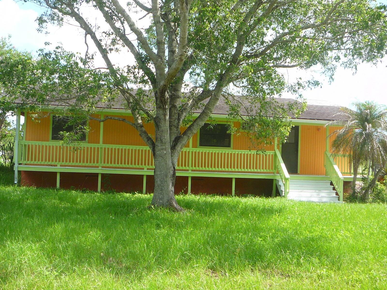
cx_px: 194
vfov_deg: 32.9
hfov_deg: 42.9
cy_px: 145
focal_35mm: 44
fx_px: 492
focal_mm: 5.2
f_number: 4
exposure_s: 1/250
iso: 100
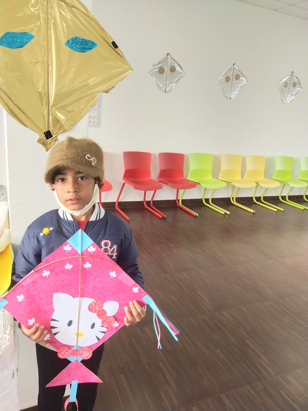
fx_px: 356
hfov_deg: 46.8
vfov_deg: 60.0
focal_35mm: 30
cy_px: 206
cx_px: 154
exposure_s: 1/100
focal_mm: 3.95
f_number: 1.8
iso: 96
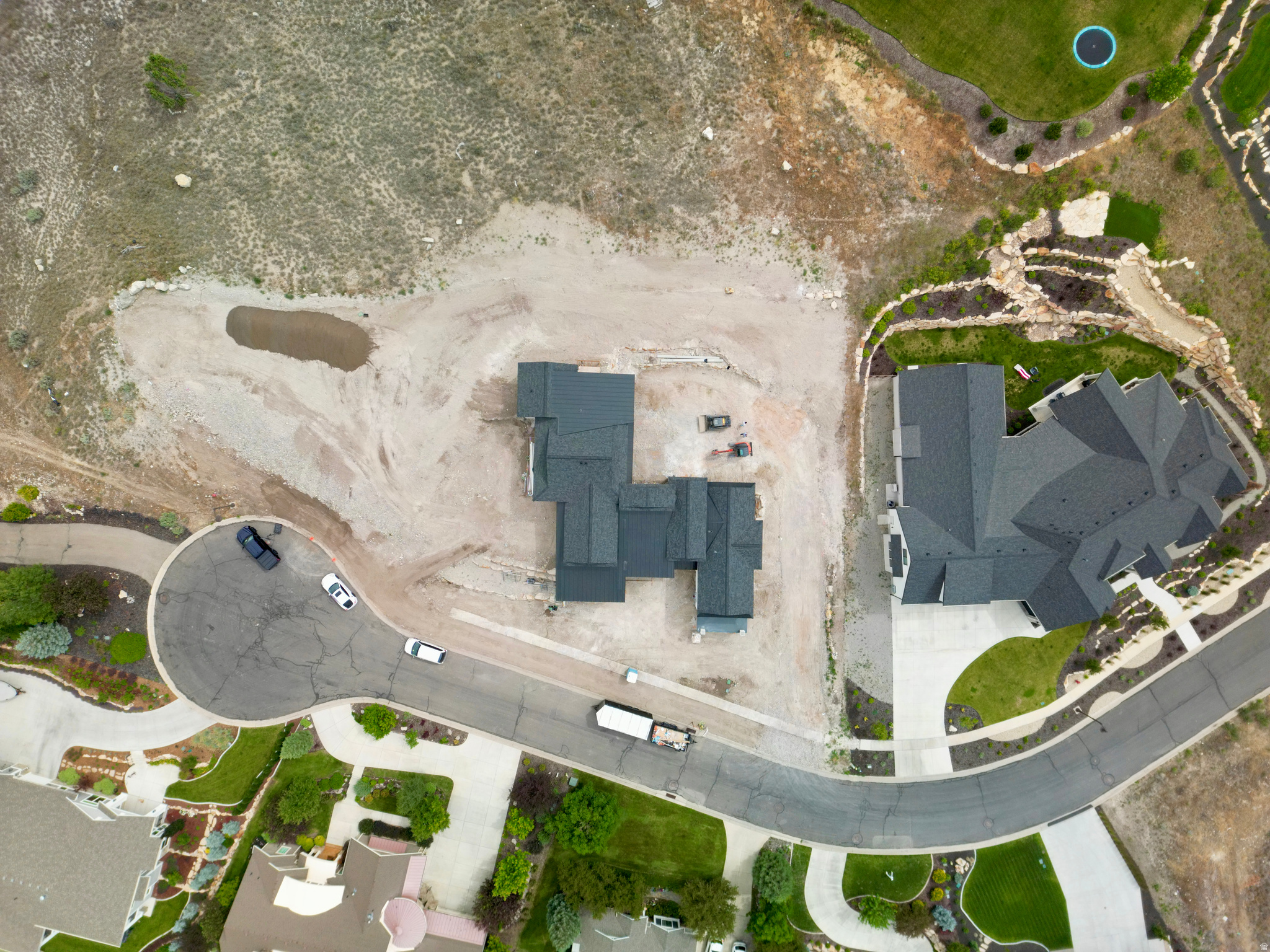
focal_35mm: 24
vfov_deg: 56.8
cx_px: 635
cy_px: 476
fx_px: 881
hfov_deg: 71.6
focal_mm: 6.72
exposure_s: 1/500
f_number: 1.7
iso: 110
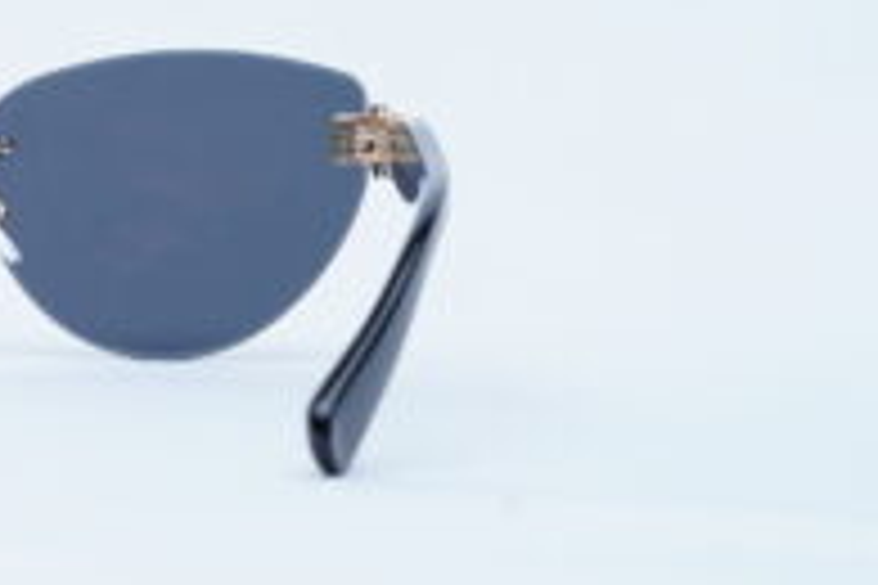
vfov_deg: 8.9
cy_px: 171
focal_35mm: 154
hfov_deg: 13.1
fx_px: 3756
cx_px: -68
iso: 200
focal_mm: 50
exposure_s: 1/160
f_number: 9
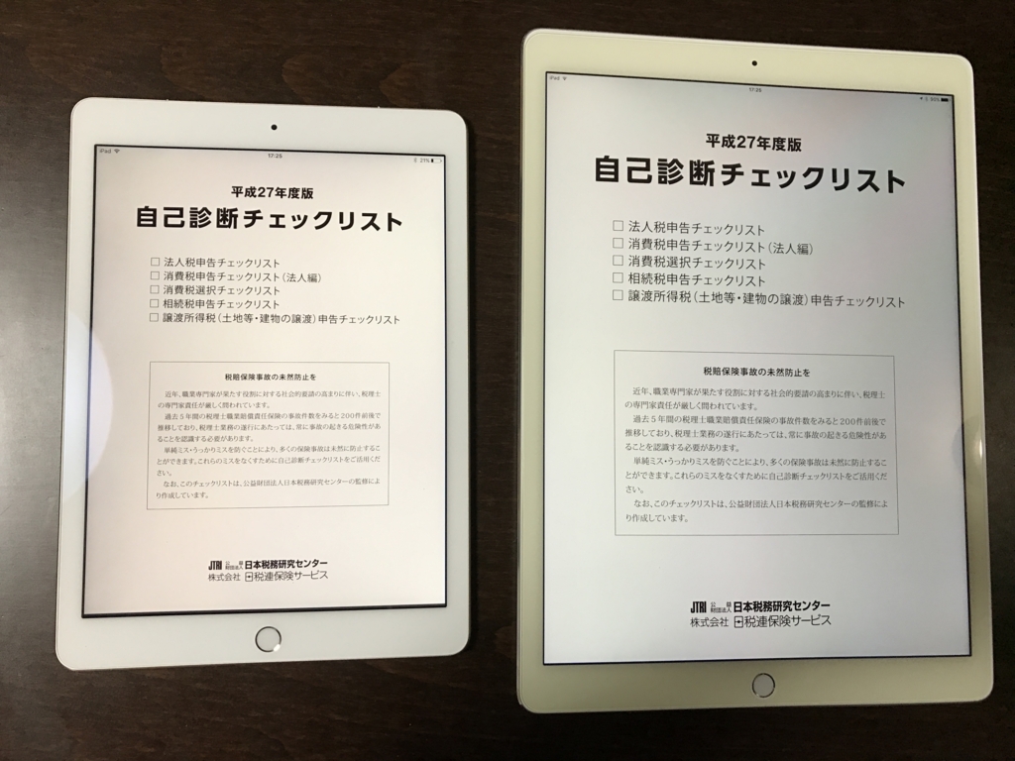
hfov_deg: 63.4
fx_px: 821
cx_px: 508
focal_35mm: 28
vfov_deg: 49.7
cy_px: 380
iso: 20
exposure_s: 1/30
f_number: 1.8
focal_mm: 3.99
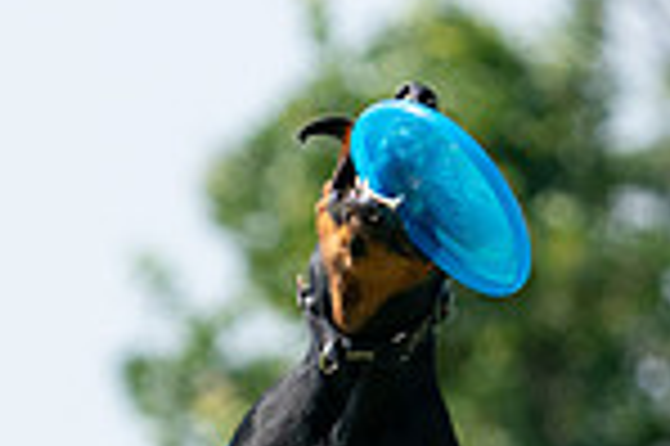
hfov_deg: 1.6
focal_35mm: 1331
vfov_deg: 1.0
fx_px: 24744
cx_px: 180
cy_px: 755
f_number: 6.3
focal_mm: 341
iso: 1600
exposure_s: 1/4000
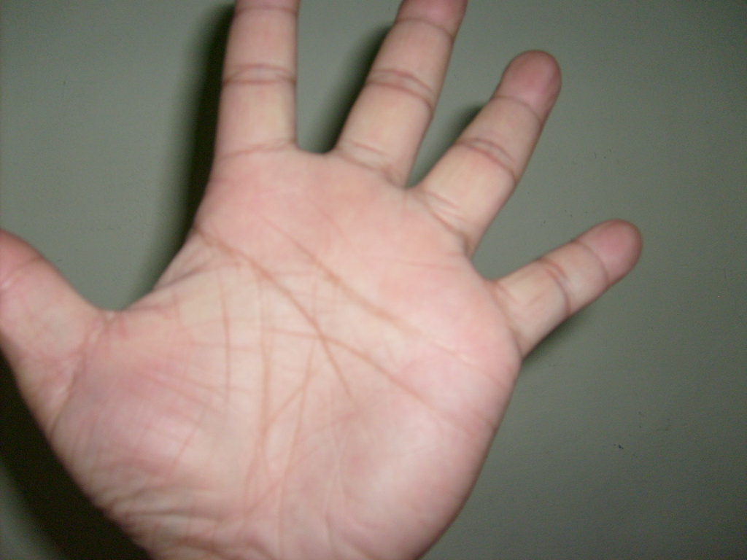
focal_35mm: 35
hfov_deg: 52.6
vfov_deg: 40.7
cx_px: 374
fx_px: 755
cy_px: 280
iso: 100
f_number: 2.8
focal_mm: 5.8
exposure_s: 1/45
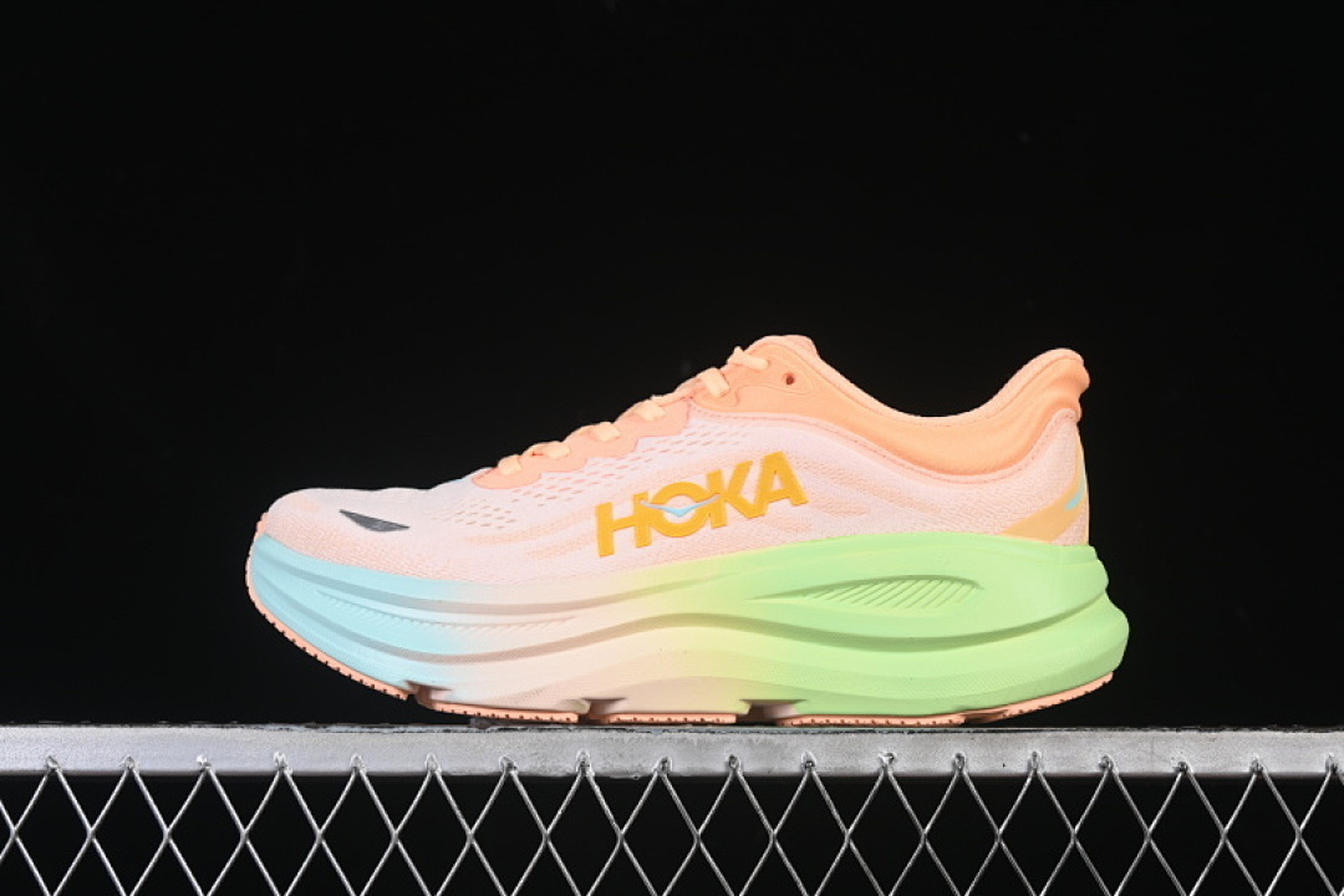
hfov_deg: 27.0
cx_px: 672
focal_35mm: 75
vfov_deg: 18.2
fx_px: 2800
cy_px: 448
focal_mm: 50
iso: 160
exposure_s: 1/80
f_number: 8
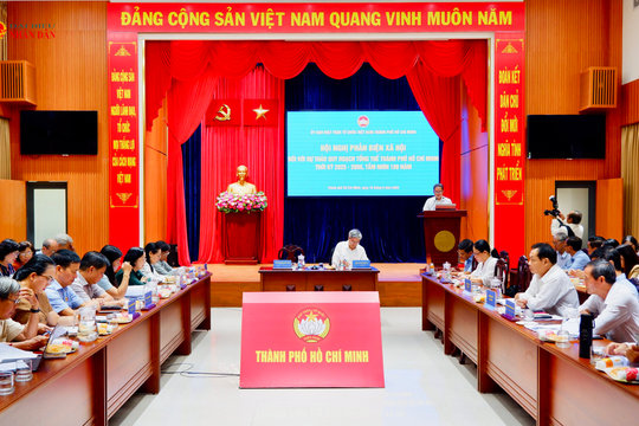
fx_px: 568
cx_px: 320
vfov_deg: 41.1
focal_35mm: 32
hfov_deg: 58.7
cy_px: 213
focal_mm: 21.2
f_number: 4
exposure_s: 1/34
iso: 400
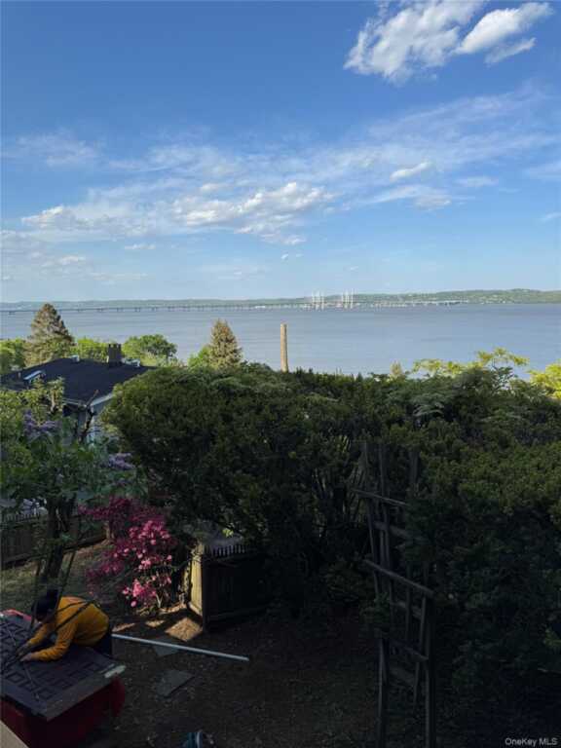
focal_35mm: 24
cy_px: 374
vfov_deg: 71.6
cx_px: 280
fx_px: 519
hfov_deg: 56.8
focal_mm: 6.76
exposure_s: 1/4310
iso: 80
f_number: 1.78
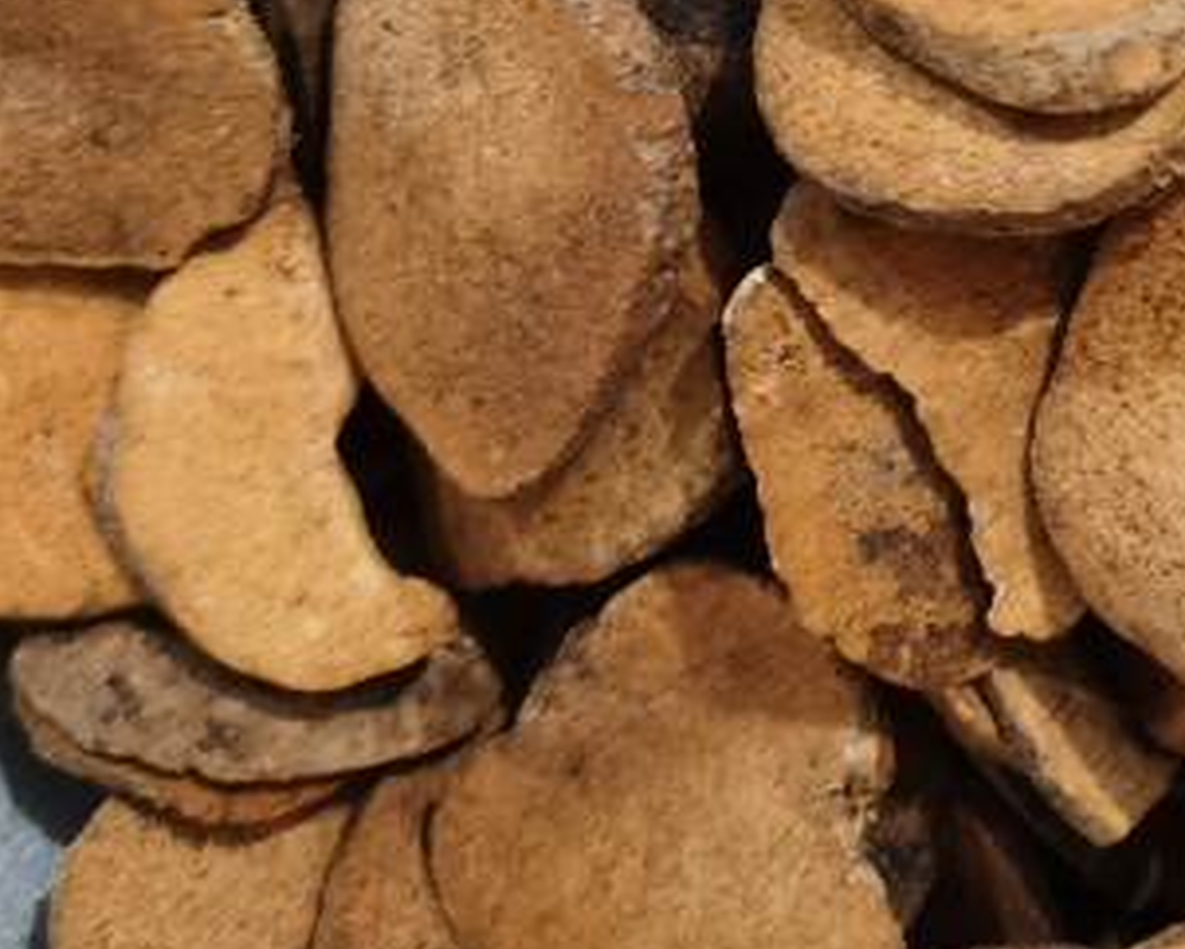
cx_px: 1150
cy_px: -73
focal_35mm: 93
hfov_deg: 20.0
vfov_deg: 16.1
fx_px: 3264
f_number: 1.8
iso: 500
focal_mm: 5.58
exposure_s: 1/33.3
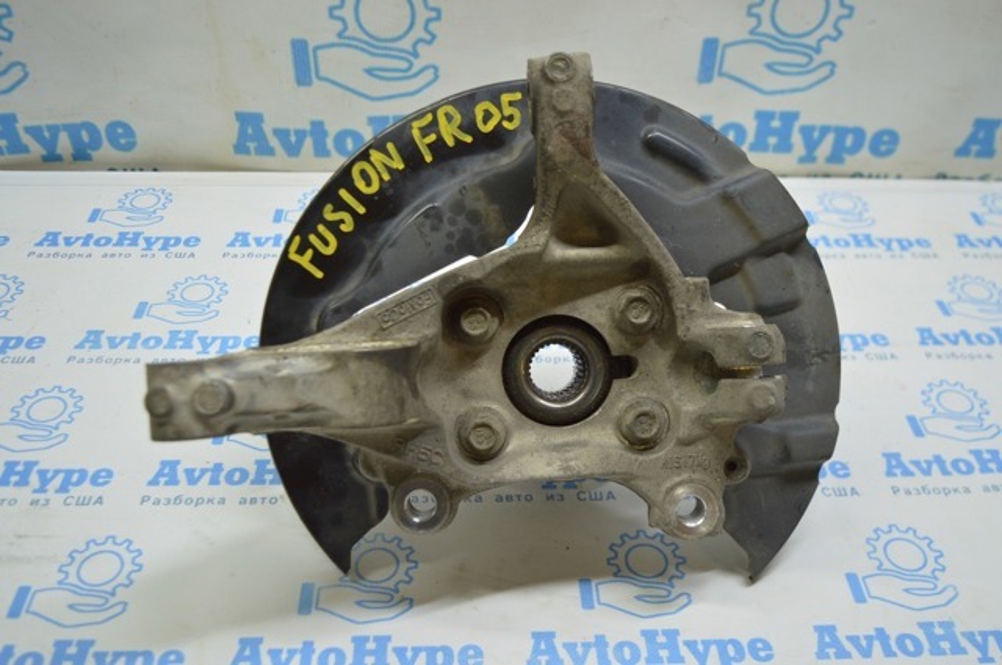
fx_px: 959
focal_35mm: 34
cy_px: 332
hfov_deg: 55.2
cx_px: 501
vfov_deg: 38.3
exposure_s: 1/60
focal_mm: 23
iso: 400
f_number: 3.8
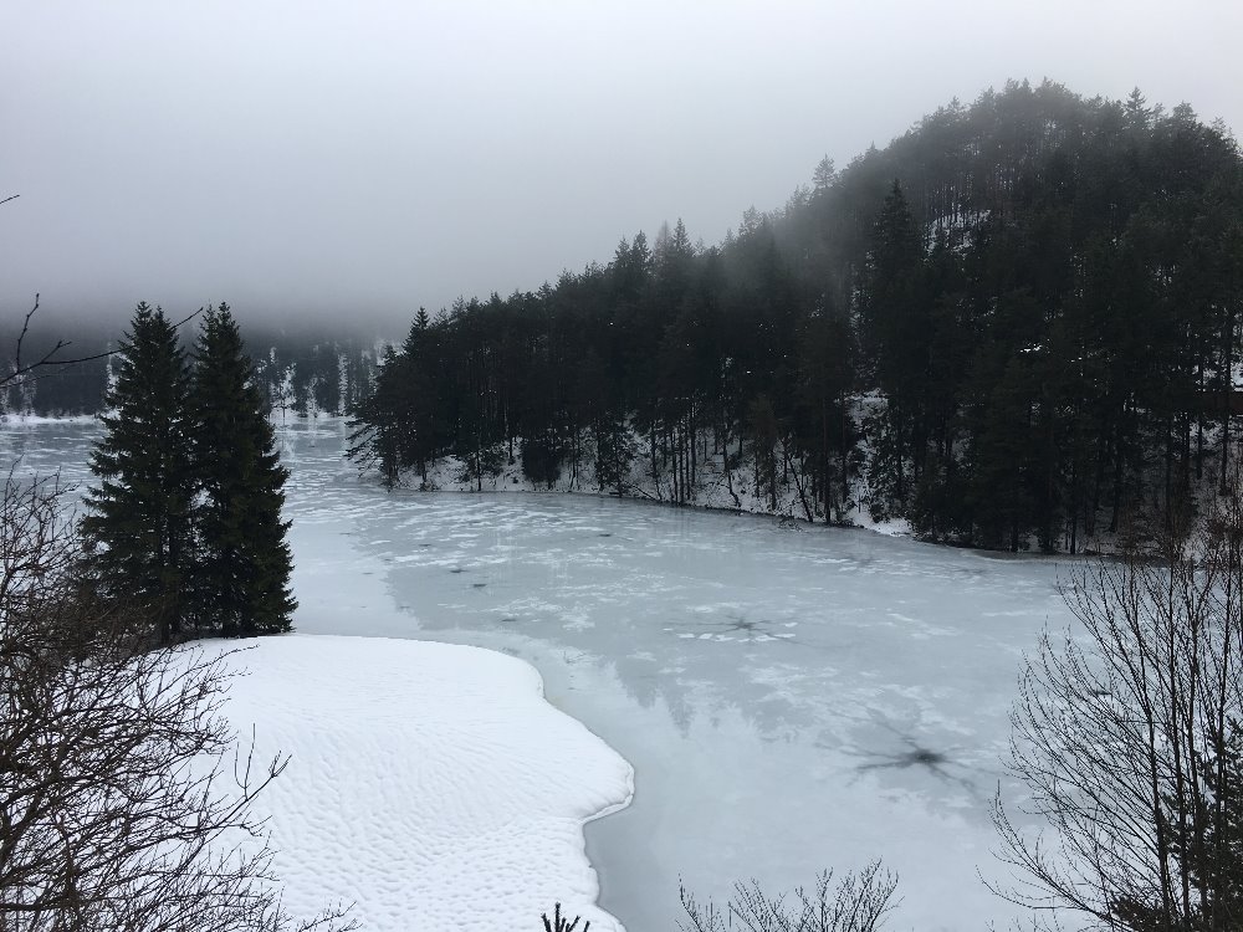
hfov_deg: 61.7
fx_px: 1041
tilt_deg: -5.0
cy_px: 466
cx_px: 622
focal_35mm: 29
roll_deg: +0.1
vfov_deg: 48.2
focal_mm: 4.15
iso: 25
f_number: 2.2
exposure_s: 1/450
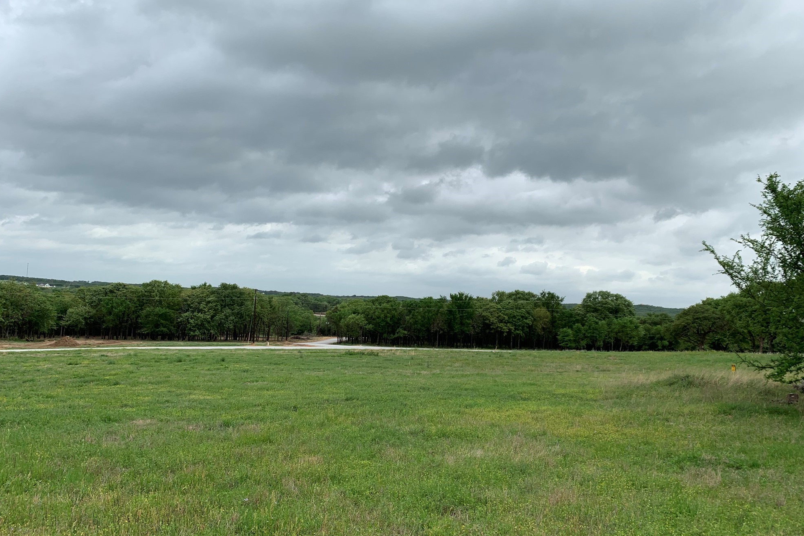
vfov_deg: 46.4
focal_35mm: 28
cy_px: 277
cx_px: 404
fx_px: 625
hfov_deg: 65.5
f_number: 1.8
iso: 25
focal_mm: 4.25
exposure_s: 1/1812
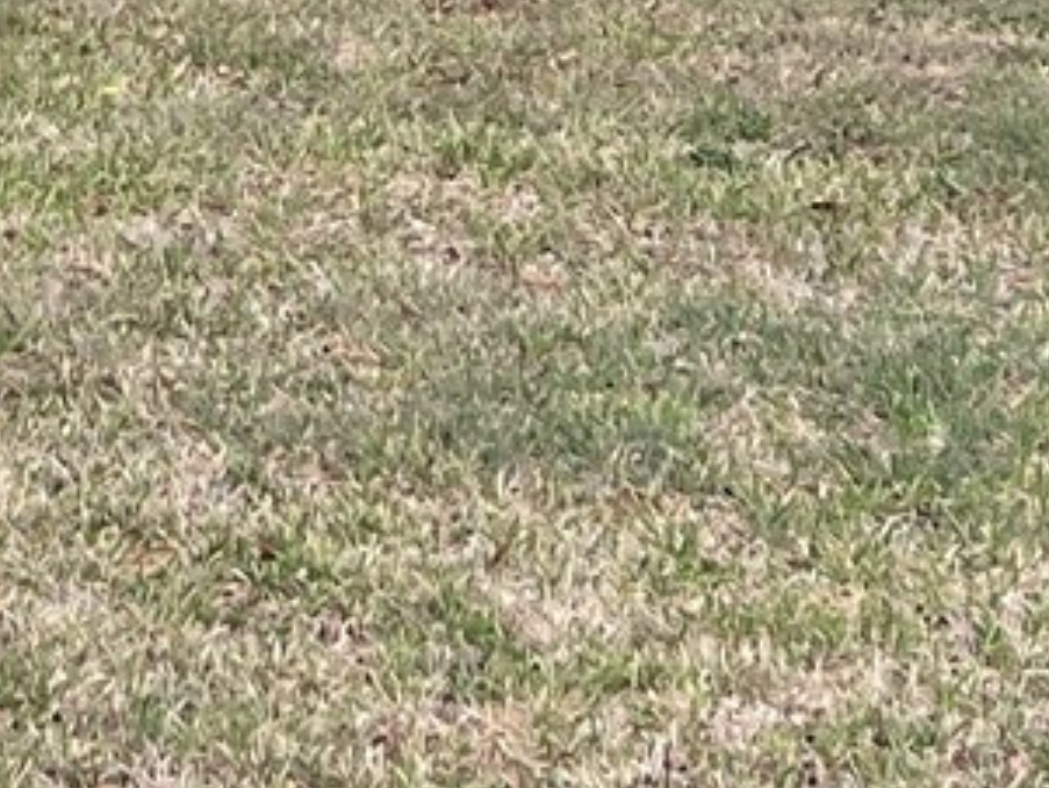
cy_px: -1077
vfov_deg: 7.8
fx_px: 5366
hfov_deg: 10.9
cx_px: -383
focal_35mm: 177
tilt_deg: +3.1
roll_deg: -0.7
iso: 50
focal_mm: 5.7
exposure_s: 1/2994
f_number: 1.5
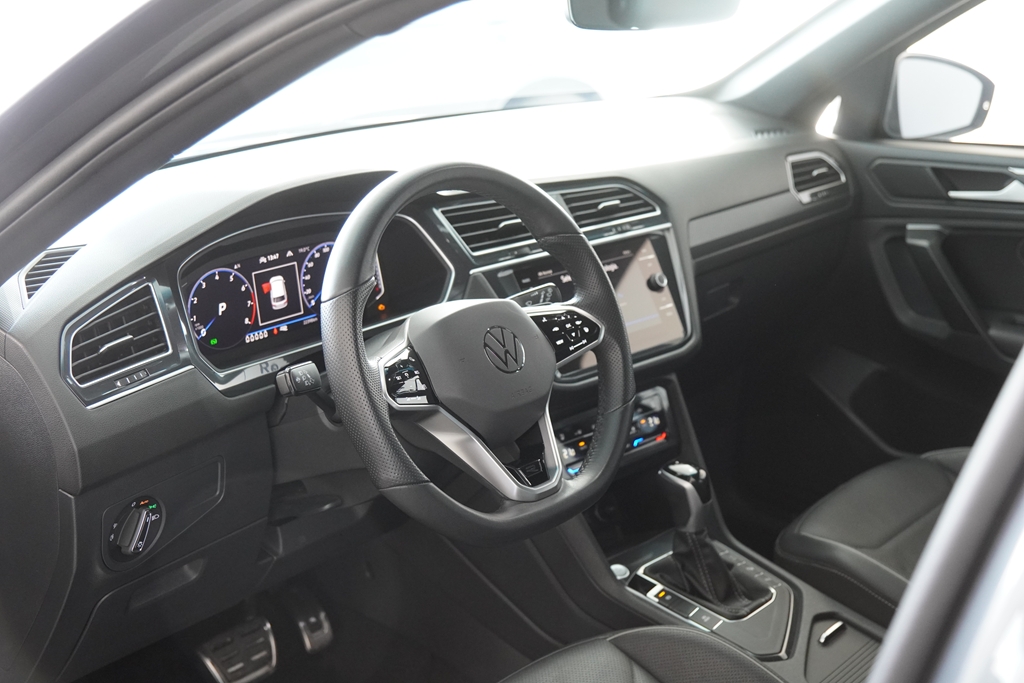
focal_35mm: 45
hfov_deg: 43.6
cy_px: 342
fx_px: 1280
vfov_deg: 29.9
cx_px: 512
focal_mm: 30
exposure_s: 1/160
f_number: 3.2
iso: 1600
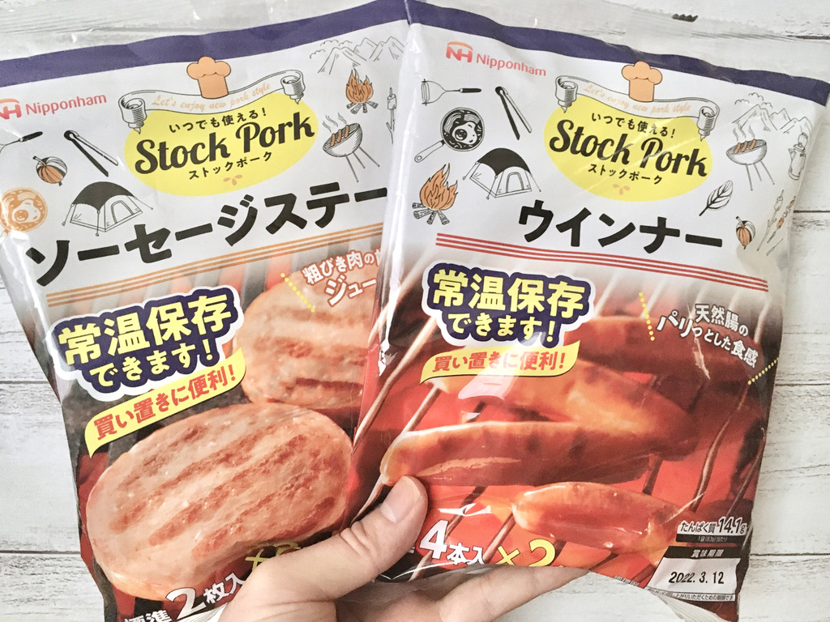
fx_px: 695
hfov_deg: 61.7
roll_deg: +0.0
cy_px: 311
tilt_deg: -24.0
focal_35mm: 29
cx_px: 415
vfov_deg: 48.2
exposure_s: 1/15
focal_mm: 4.15
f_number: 2.2
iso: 500
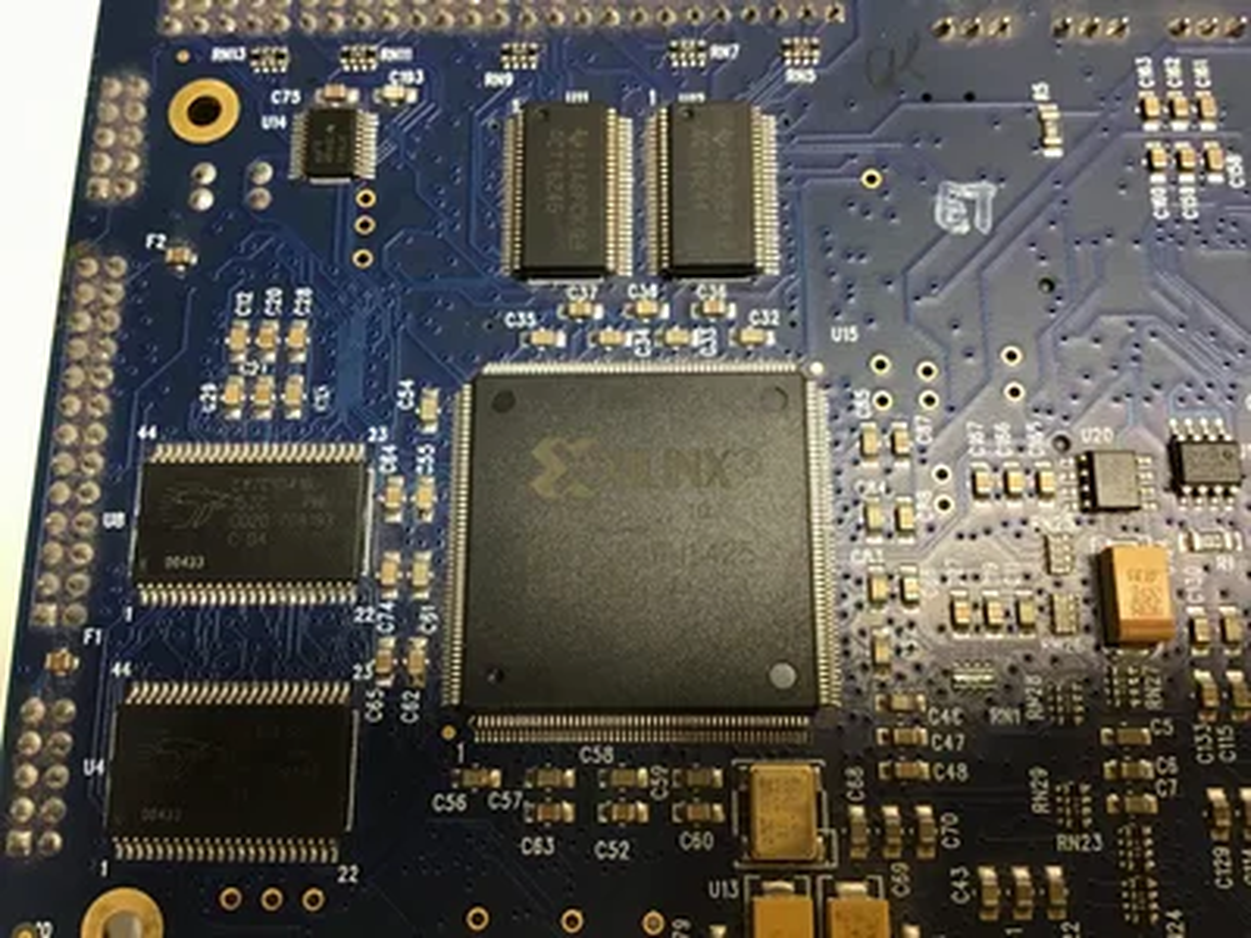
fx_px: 1120
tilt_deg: -75.4
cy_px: 469
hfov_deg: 58.4
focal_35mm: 31
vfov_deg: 45.4
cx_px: 626
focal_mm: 3.3
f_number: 2.4
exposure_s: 1/40
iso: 25
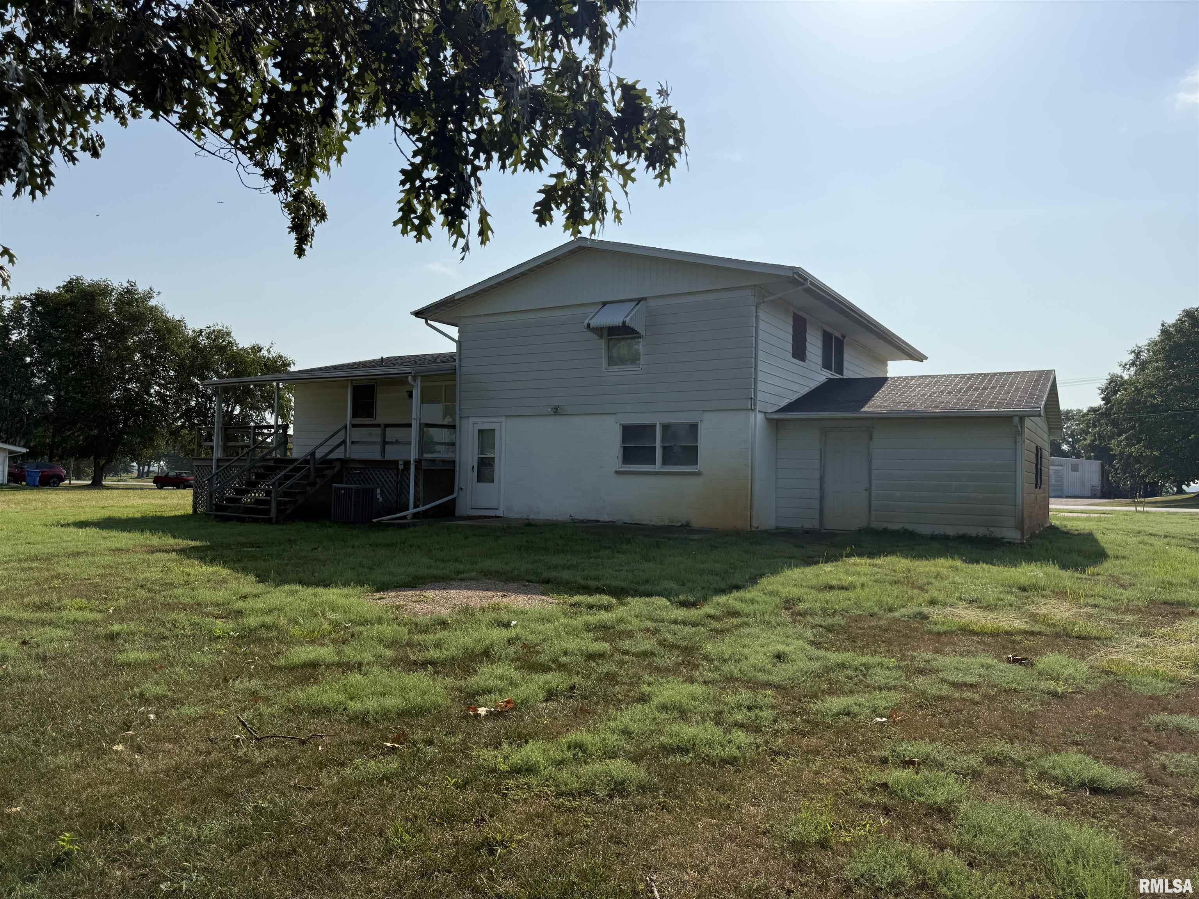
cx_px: 600
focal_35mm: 24
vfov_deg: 56.8
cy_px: 450
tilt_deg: +2.9
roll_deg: -1.1
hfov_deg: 71.6
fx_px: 831
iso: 80
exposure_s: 1/9091
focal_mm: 6.76
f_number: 1.78
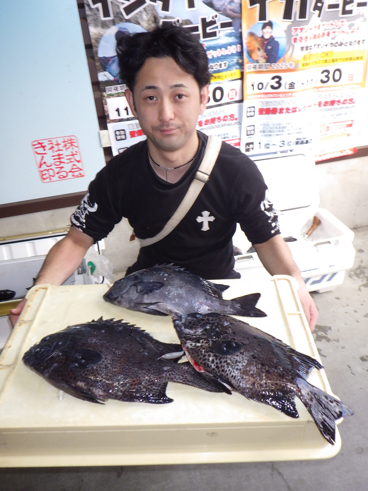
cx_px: 184
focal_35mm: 28
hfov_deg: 49.7
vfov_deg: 63.4
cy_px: 246
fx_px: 397
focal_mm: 5
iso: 250
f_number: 3.5
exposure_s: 1/45
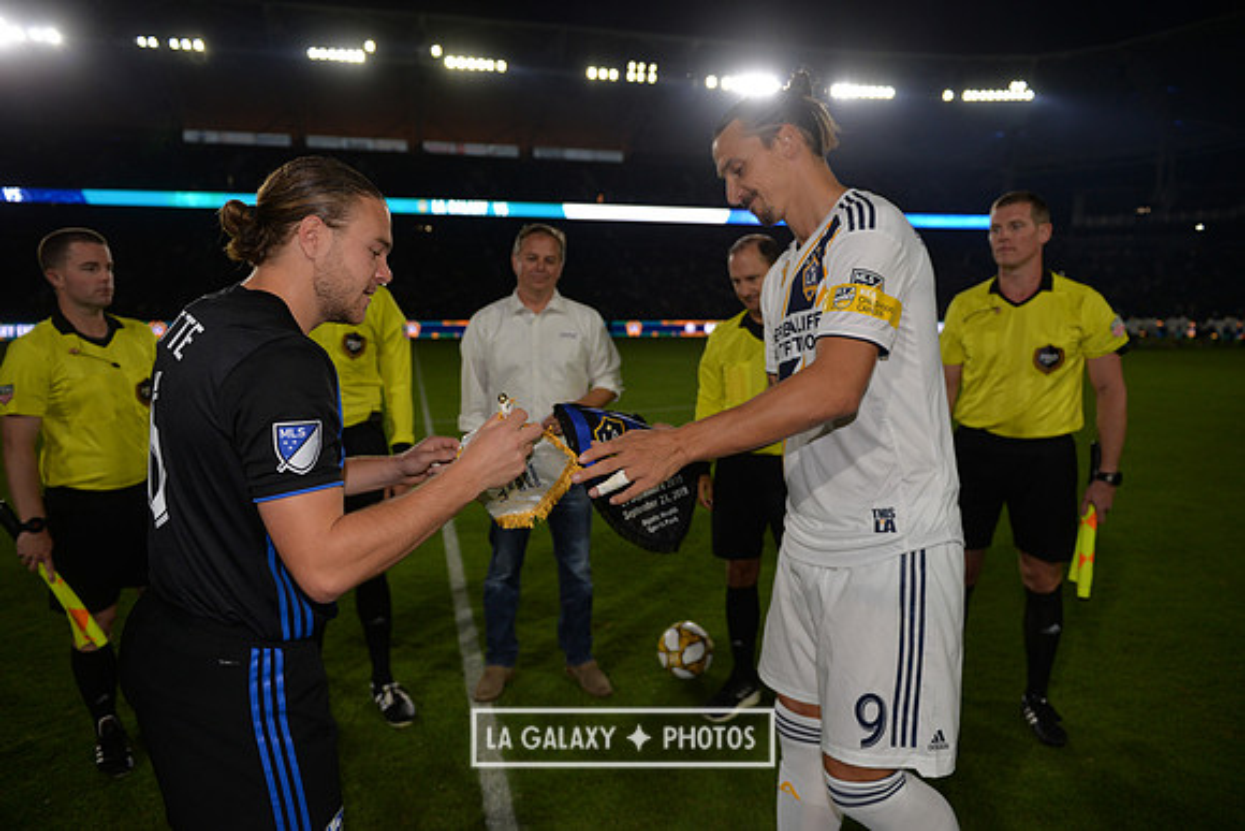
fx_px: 830
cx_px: 622
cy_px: 416
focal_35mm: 24
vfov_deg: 53.2
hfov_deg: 73.7
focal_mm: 24
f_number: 2.8
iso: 720
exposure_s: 1/1600
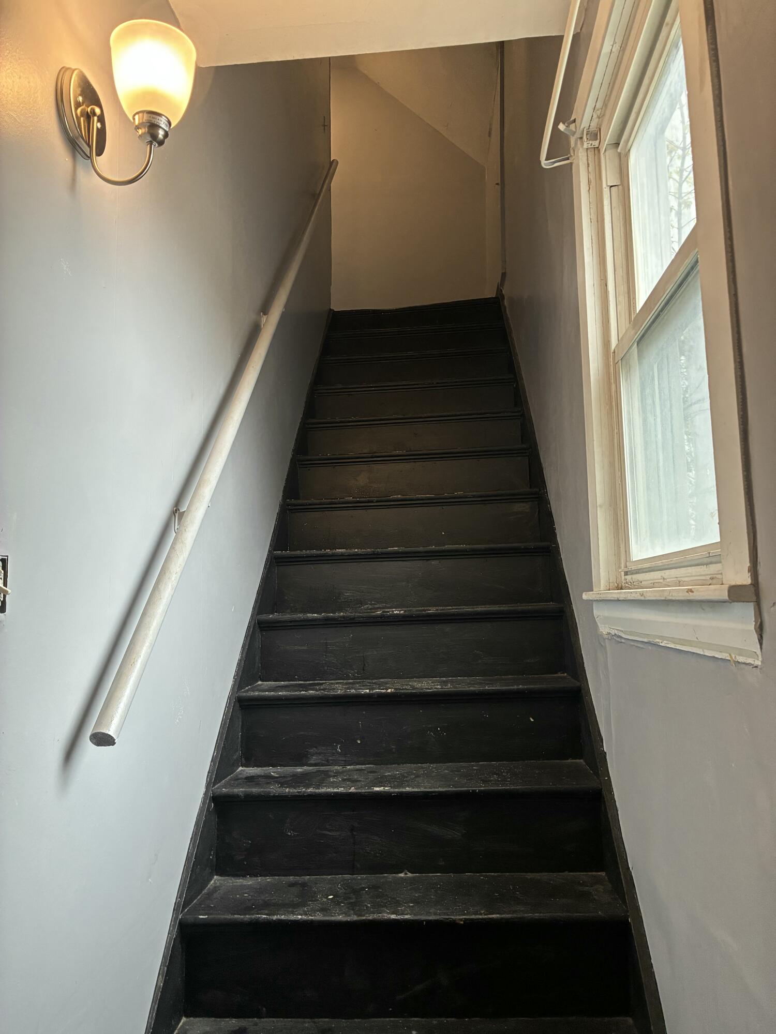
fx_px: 777
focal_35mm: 26
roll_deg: +1.4
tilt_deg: +8.6
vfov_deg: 67.3
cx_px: 388
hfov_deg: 53.1
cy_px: 517
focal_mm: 4.2
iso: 125
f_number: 1.64
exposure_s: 1/60
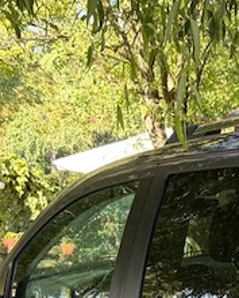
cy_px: 328
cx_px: 298
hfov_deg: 16.0
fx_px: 813
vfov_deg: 19.9
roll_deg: -0.4
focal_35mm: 92
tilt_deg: -10.1
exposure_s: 1/186
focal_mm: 5.96
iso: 50
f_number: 1.6
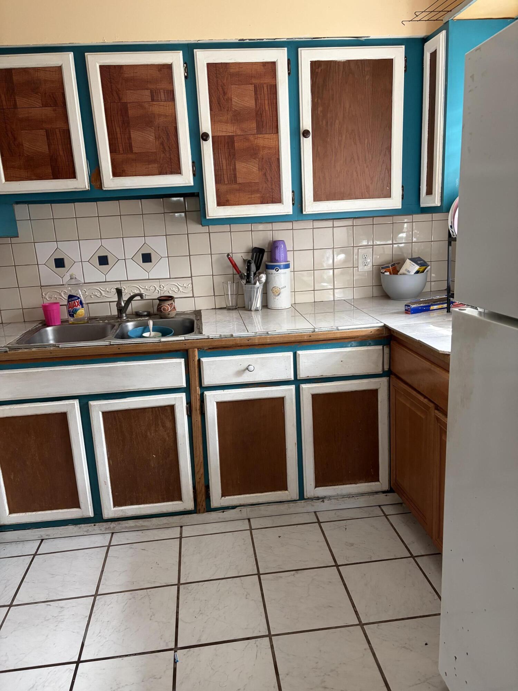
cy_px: 346
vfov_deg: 67.3
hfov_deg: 53.1
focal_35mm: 26
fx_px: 519
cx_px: 259
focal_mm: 5.96
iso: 200
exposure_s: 1/60
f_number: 1.6
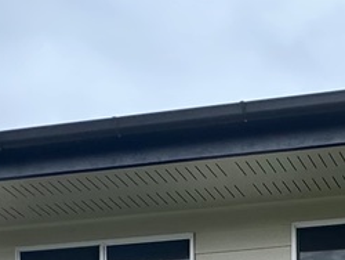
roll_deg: -0.5
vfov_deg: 11.9
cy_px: 721
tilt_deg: -3.7
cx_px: 509
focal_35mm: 84
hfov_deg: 20.2
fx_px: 838
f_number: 2.2
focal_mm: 2.22
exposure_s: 1/451
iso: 40
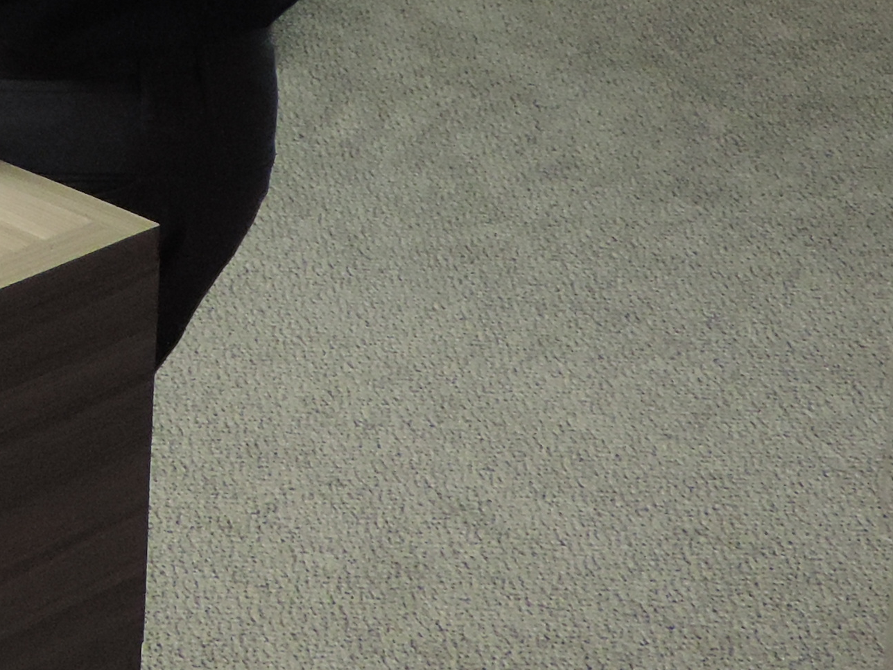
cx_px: -589
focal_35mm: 133
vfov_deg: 10.5
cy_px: -551
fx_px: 3431
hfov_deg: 13.6
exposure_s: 1/25
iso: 400
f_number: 3.3
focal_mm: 6.2
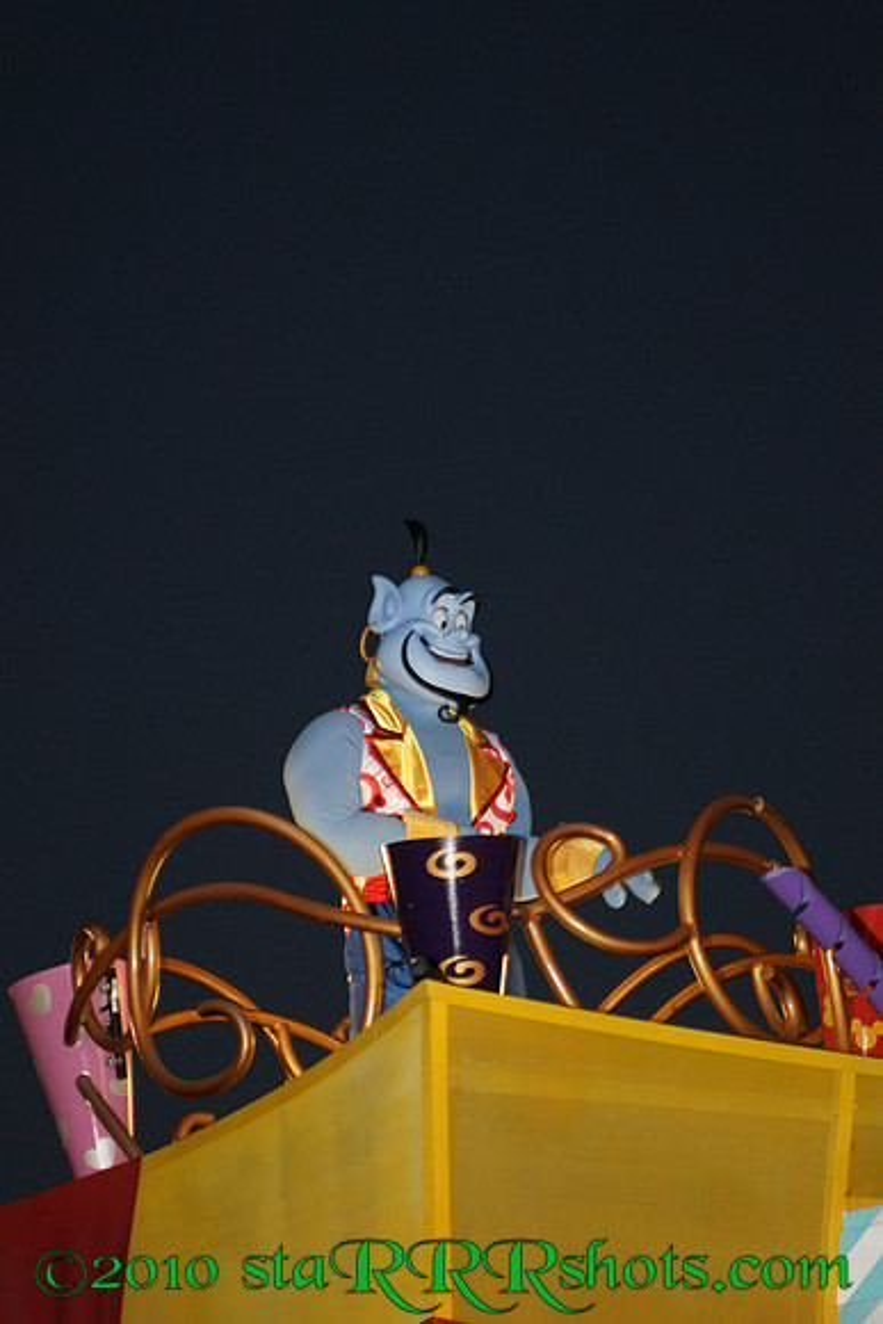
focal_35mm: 112
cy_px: 662
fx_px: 4136
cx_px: 442
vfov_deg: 18.2
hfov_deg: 12.2
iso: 800
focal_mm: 75
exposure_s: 1/125
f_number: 2.8
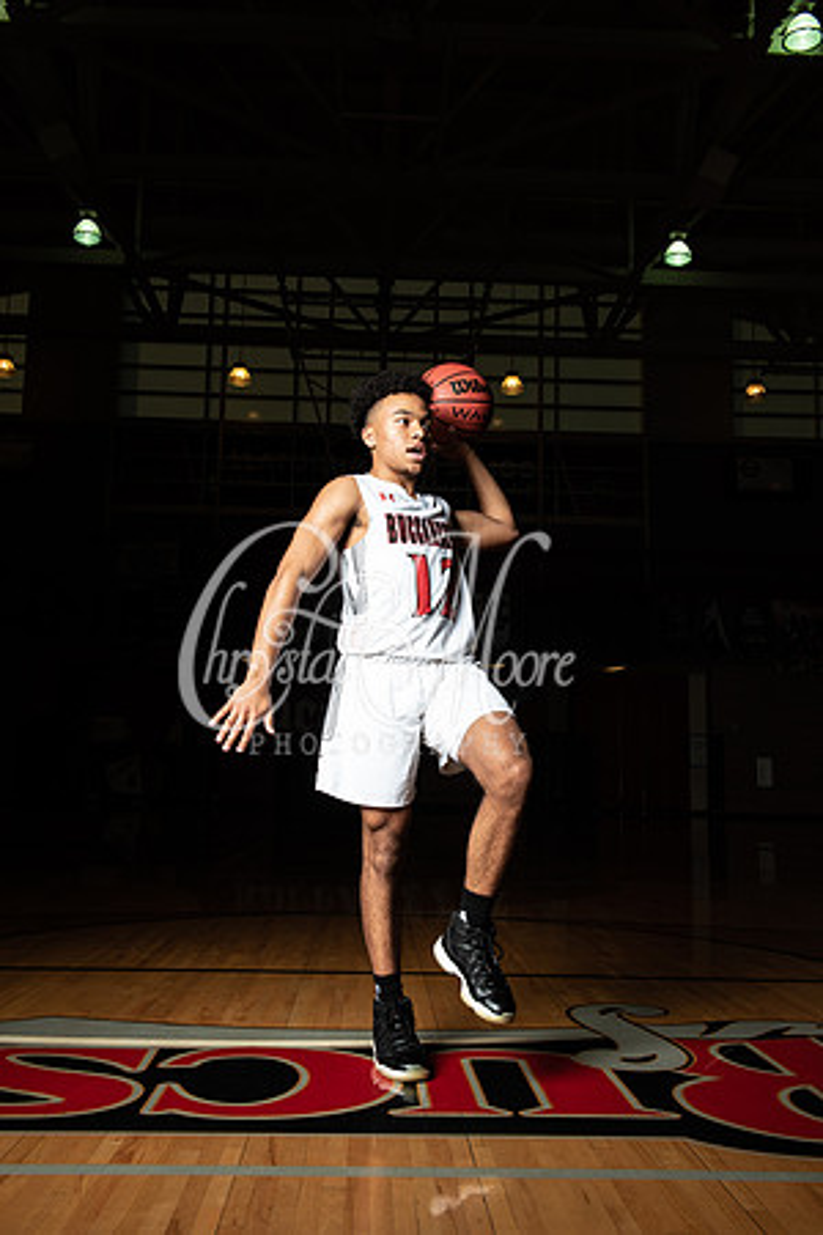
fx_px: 1166
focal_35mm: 34
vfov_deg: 55.8
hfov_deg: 38.9
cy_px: 618
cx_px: 412
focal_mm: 34
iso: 320
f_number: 14
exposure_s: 1/200
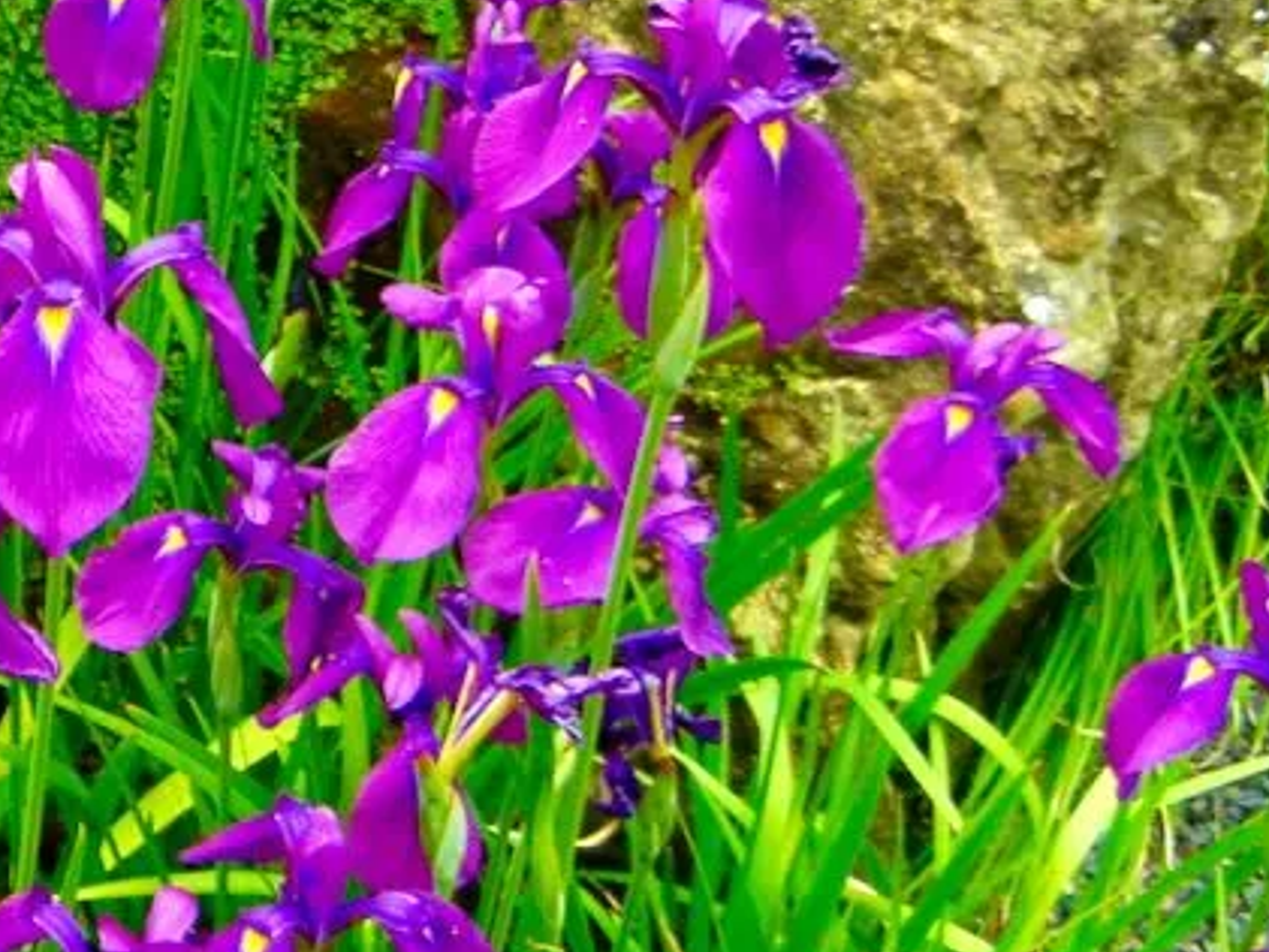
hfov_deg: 24.3
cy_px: -21
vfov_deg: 19.5
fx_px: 2677
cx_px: -232
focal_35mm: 73
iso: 160
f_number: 3.5
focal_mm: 5.4
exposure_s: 1/486
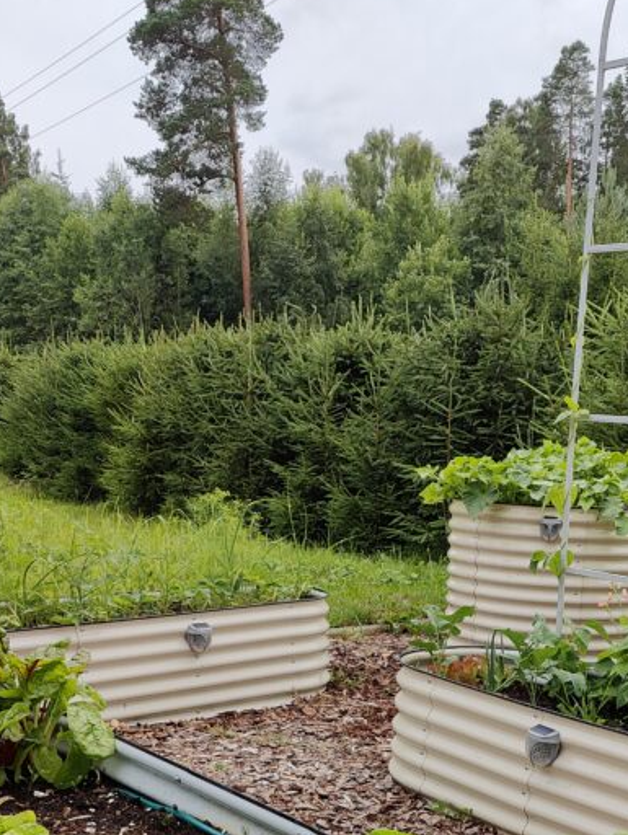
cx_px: 453
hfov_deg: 31.1
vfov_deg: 37.8
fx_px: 1111
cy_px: 784
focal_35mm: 46
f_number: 1.8
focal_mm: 6.06
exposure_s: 1/1000
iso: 50
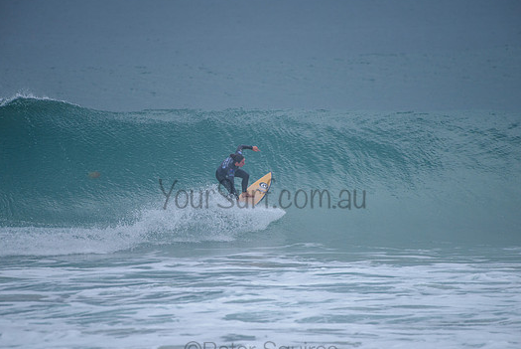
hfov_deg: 3.7
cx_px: 261
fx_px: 7995
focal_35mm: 552
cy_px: 185
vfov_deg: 2.5
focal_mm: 500
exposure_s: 1/2000
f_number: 5.6
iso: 280
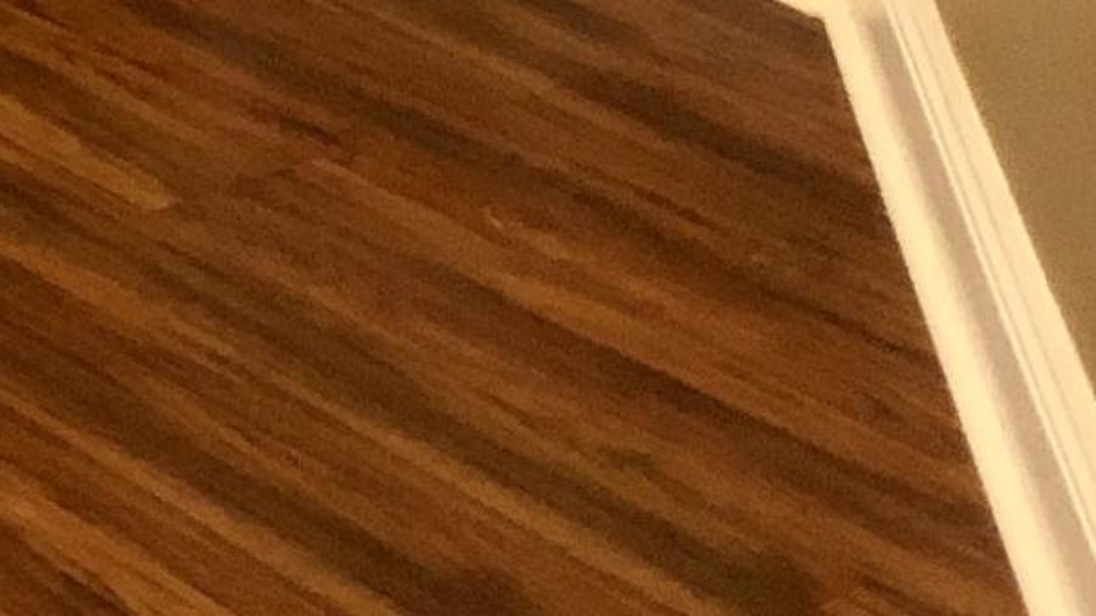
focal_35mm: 153
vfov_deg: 7.5
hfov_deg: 12.6
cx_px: -1001
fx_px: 4445
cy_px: -724
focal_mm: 4
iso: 100
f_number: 1.8
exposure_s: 1/11
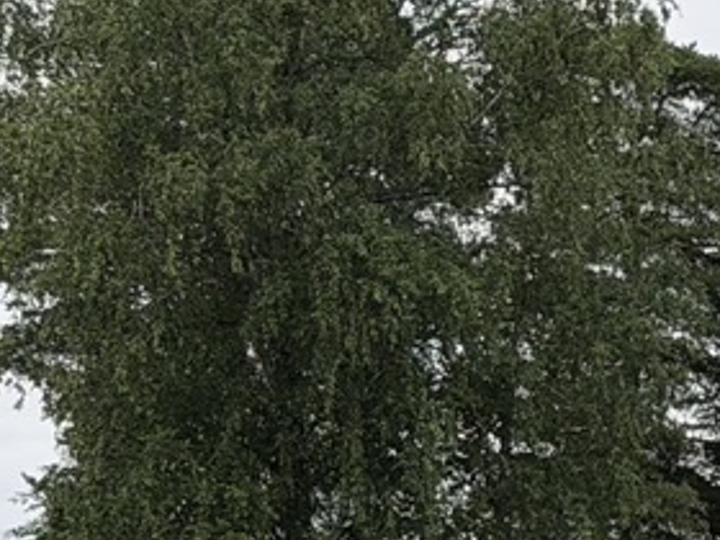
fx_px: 5138
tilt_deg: +0.3
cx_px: 1633
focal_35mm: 247
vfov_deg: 5.9
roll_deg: -1.3
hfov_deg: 7.6
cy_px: 885
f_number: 1.78
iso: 64
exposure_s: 1/802
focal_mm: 6.76
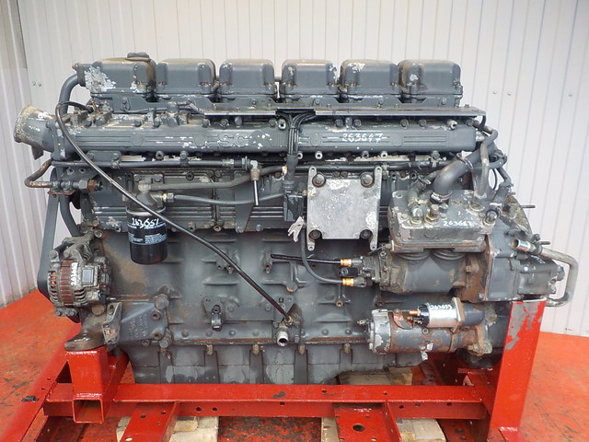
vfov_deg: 46.8
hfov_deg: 60.0
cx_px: 294
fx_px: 510
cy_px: 221
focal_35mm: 30
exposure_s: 1/30
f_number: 3.3
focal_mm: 4.1
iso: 200
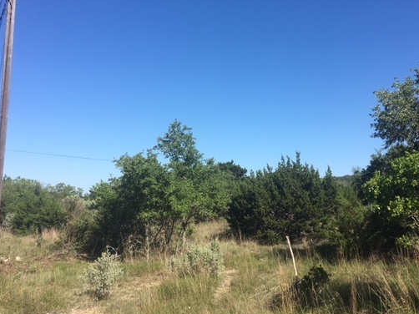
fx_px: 448
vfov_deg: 38.5
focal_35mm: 37
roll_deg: +0.9
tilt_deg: +9.2
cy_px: 132
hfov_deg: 50.1
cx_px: 227
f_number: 2.2
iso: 25
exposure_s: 1/1748
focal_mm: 4.15
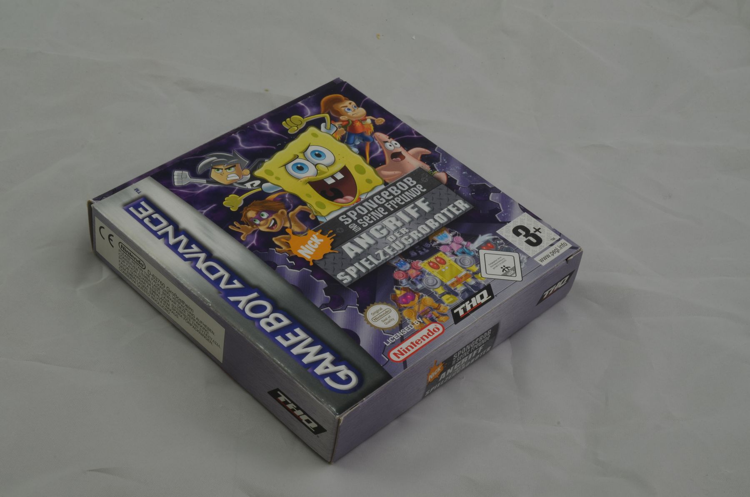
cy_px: 248
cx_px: 375
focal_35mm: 60
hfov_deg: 33.5
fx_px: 1248
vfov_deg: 22.5
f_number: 20
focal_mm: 40
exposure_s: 1/3
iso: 100
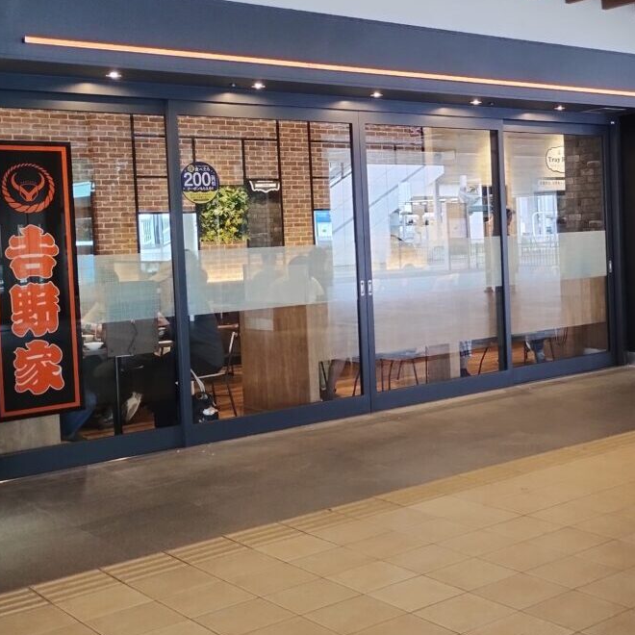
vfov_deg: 35.3
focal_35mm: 48
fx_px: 996
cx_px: 498
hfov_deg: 34.4
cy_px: 270
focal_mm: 4.27
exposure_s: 1/33.3
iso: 747
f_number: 1.8
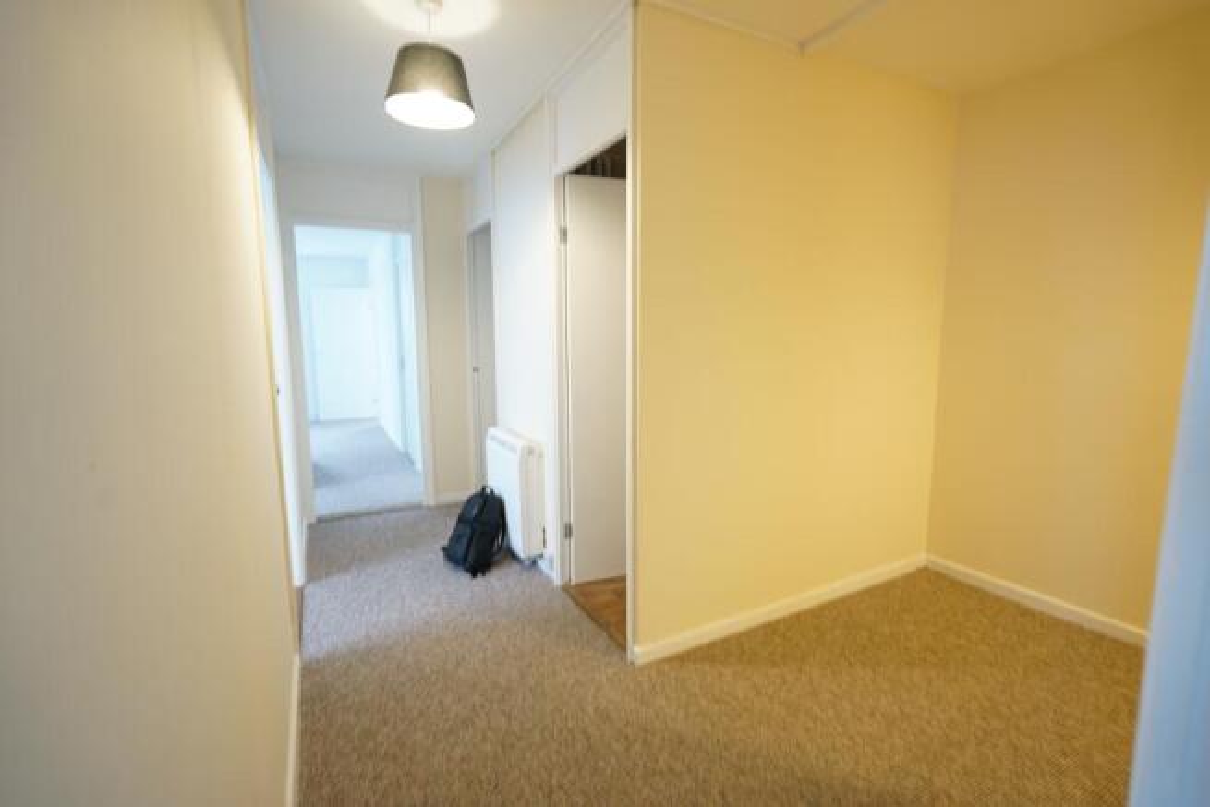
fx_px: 538
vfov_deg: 73.8
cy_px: 404
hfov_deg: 96.7
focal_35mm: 16
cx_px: 605
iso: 400
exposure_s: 1/8
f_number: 4
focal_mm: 16
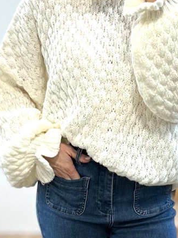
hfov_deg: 21.0
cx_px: 97
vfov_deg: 27.5
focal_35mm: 70
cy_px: 172
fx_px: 480
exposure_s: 1/50
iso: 160
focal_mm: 6.86
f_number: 1.78
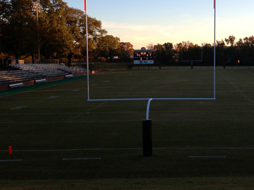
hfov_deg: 34.7
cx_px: 194
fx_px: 396
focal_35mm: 54
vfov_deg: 27.0
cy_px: 85
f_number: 2.4
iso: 50
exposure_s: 1/480
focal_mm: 4.28
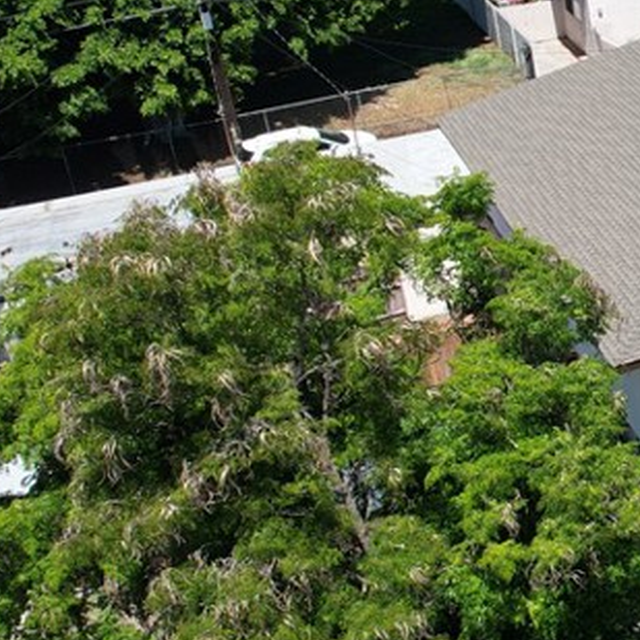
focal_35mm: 62
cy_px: 173
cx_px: 1031
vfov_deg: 27.4
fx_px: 1297
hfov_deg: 21.7
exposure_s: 1/1600
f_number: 2.8
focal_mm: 8.38
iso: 100
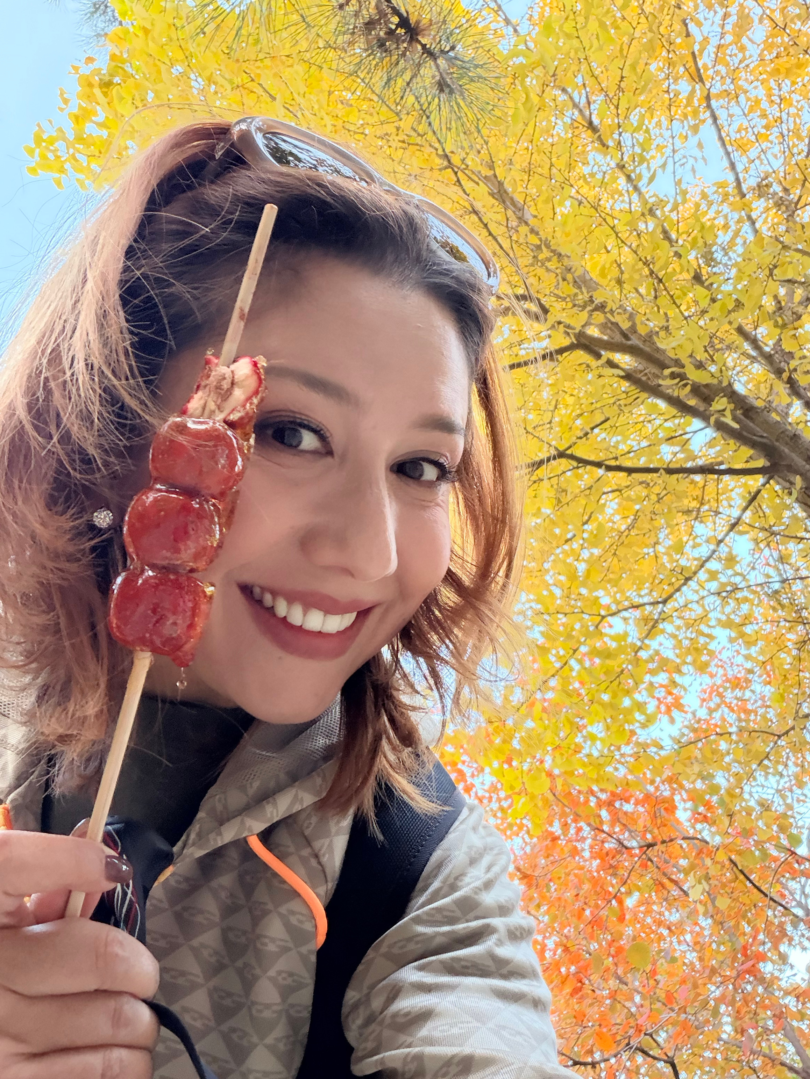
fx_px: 936
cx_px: 405
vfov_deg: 60.0
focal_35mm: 30
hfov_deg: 46.8
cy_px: 540
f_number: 1.9
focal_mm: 2.71
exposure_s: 1/58
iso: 320
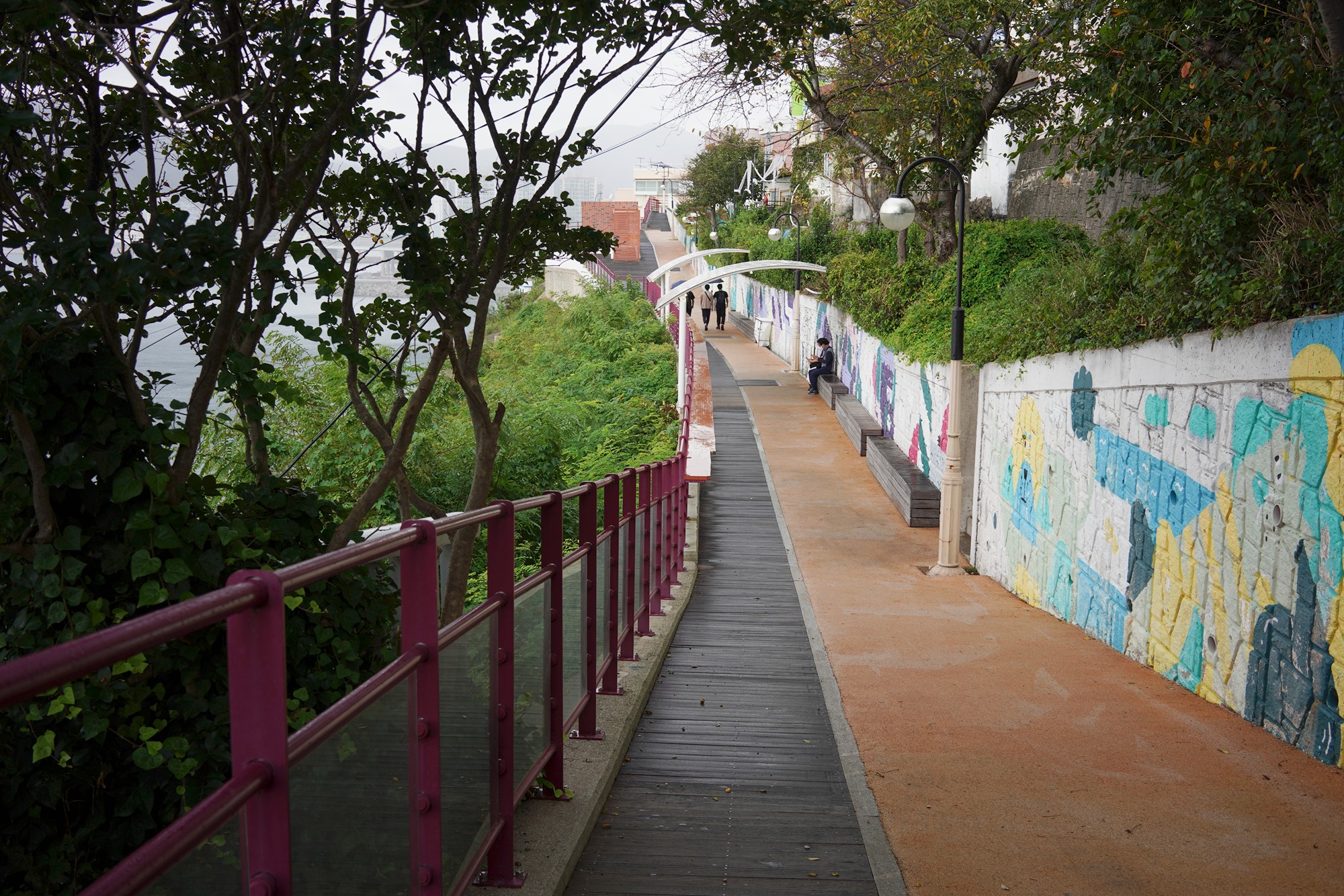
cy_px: 448
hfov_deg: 54.4
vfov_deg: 37.9
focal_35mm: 35
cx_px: 672
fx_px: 1307
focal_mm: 35
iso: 100
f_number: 6.3
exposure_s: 1/100
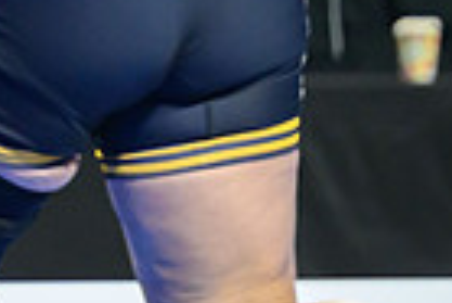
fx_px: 9778
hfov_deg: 2.6
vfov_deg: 1.8
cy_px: -289
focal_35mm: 778
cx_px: -758
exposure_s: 1/800
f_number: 2.8
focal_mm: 135
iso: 3200
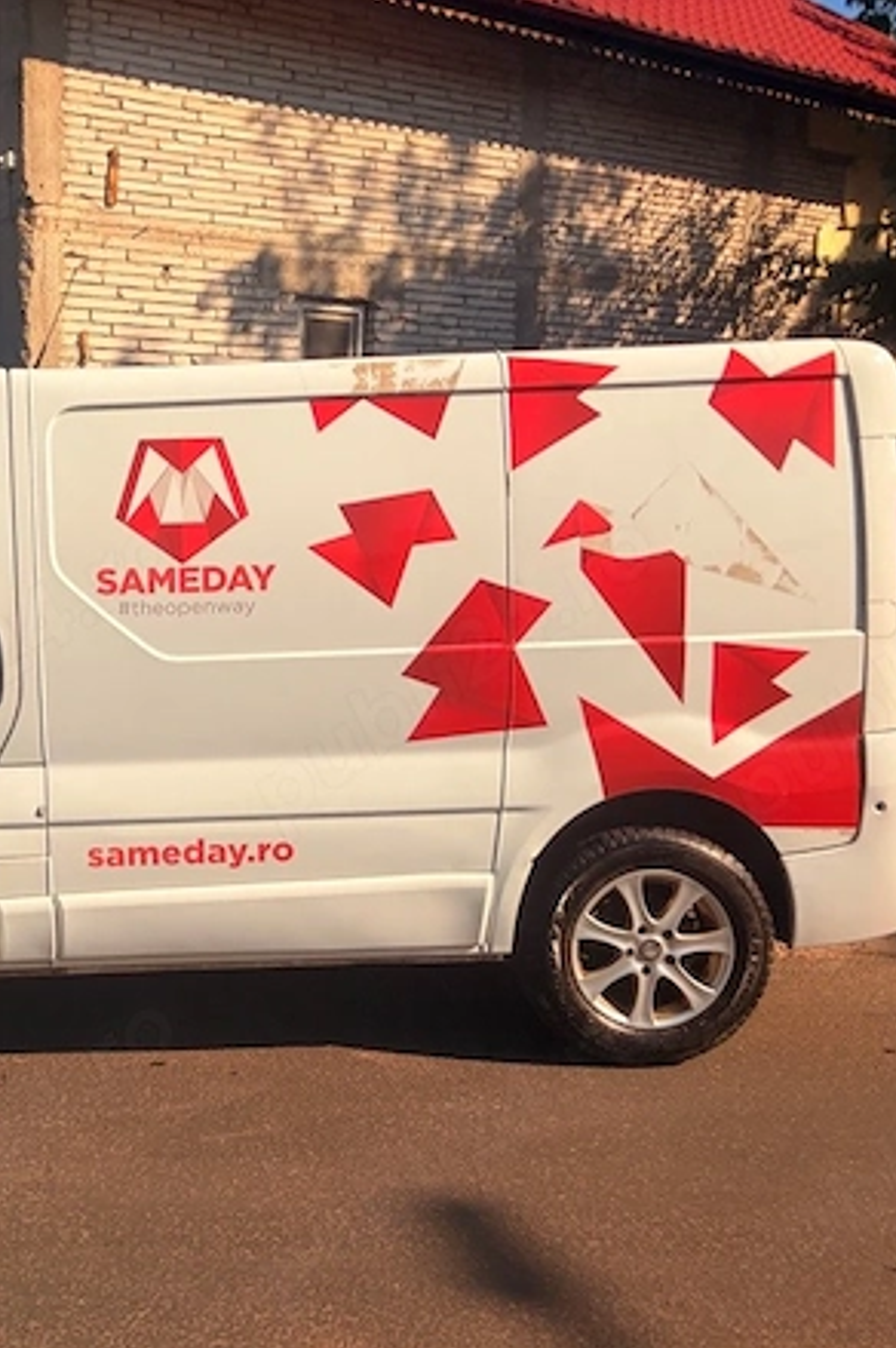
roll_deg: +0.3
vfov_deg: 51.9
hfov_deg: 34.0
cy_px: 688
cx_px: 98
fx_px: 1383
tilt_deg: -7.7
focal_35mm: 37
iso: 50
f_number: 1.6
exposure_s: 1/2985
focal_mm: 5.96
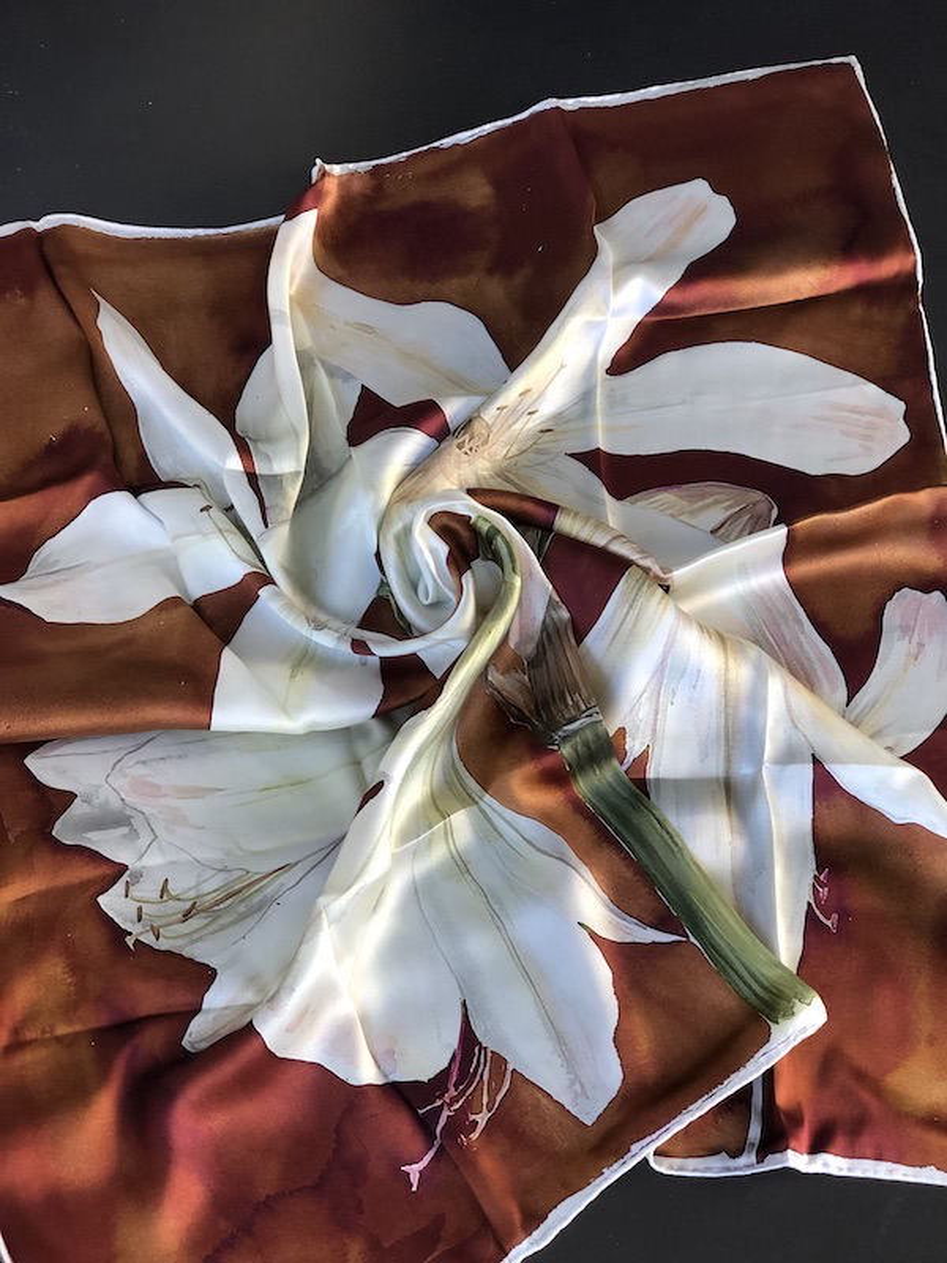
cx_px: 474
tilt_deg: -60.0
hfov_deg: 25.7
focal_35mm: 57
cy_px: 632
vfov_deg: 33.8
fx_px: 2079
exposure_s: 1/33
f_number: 2.8
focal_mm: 6.6
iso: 50
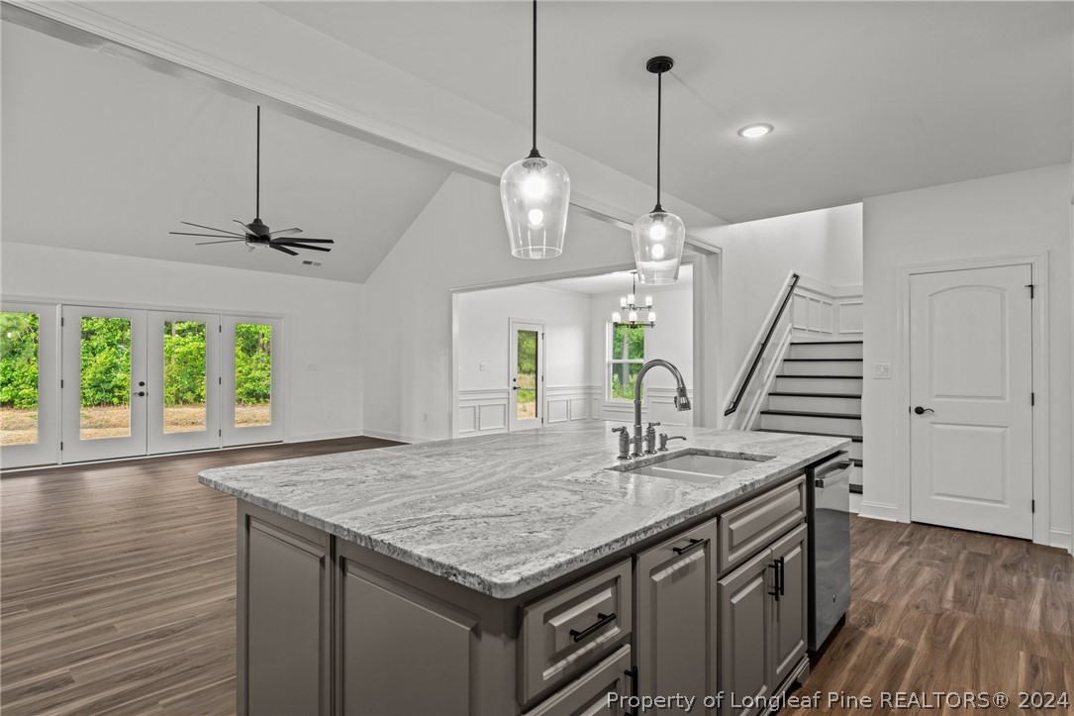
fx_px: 567
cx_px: 537
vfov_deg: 64.5
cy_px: 358
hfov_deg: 86.9
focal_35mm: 19
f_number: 8
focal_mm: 19
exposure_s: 1/1.67
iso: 400
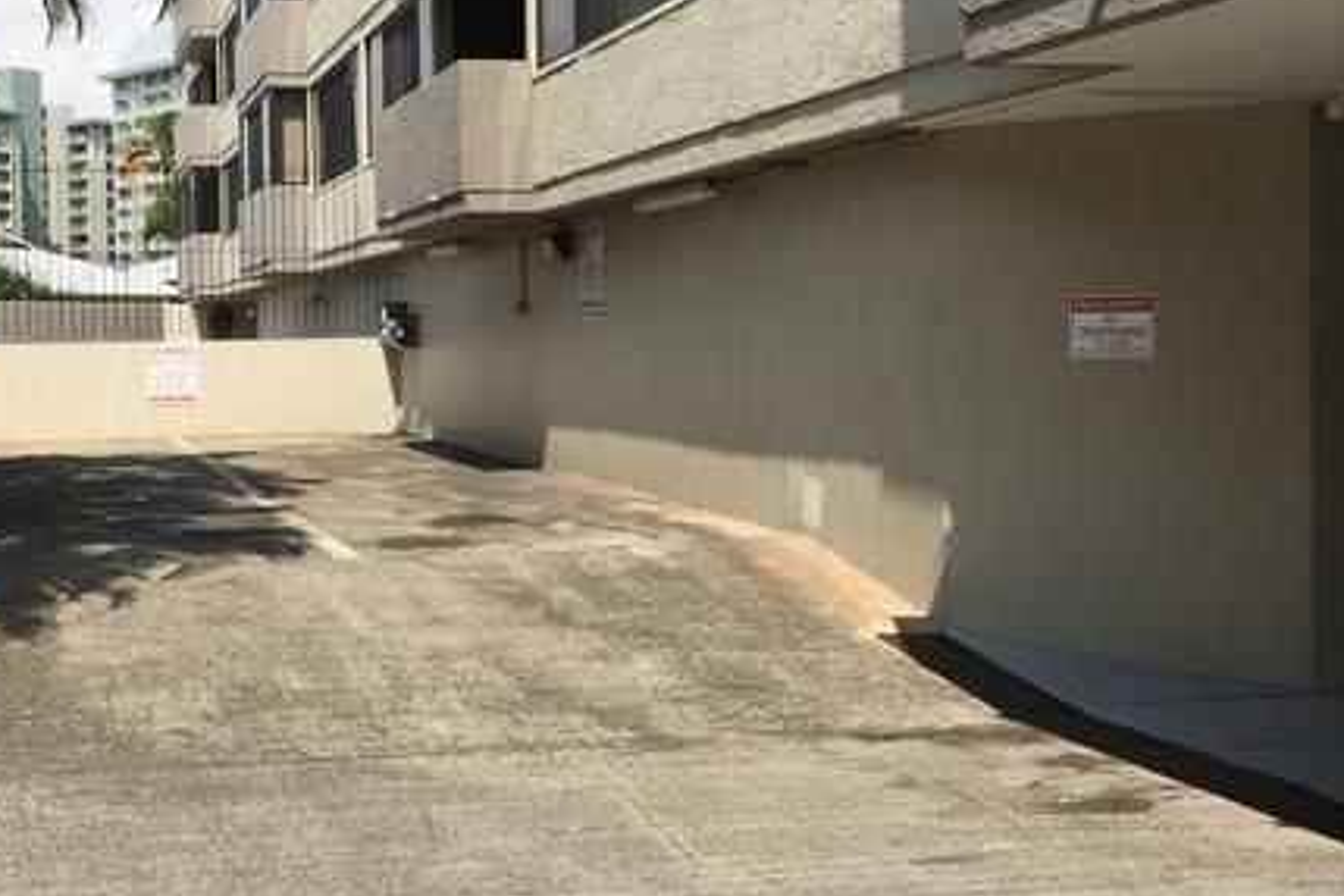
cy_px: 376
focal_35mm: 45
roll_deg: +0.2
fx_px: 1680
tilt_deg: -0.2
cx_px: 407
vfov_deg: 29.8
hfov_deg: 42.8
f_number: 2.2
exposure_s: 1/2475
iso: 32
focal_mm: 4.15
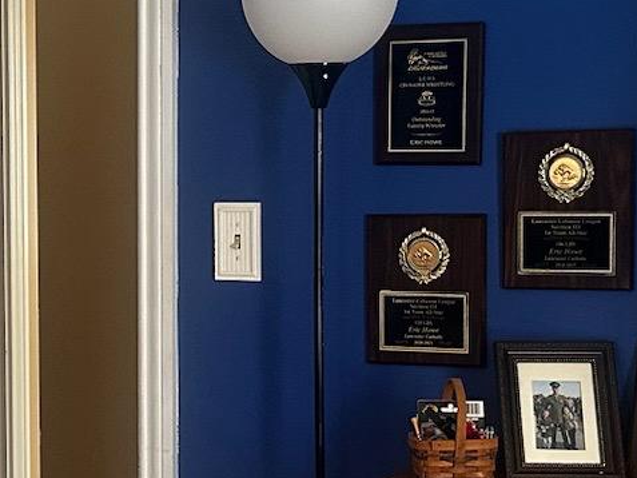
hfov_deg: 18.8
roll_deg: +0.2
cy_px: 354
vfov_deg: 14.3
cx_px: 73
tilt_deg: -7.3
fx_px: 1896
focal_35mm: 103
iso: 250
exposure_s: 1/108
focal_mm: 6.86
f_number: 1.78
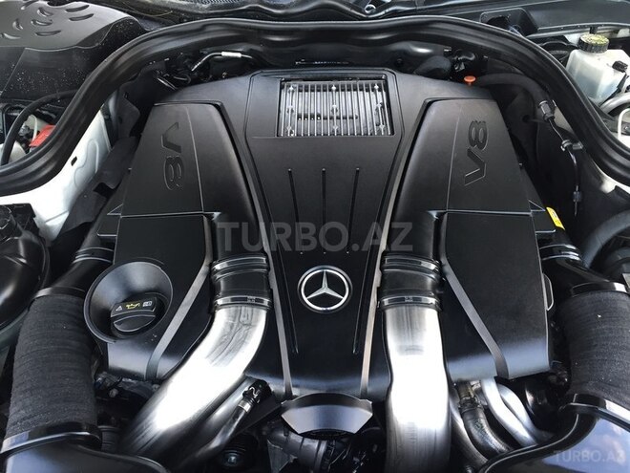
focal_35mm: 29
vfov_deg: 48.2
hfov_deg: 61.7
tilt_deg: -42.8
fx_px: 528
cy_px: 236
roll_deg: -2.7
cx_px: 315
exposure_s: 1/33
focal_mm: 4.15
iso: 100
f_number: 2.2
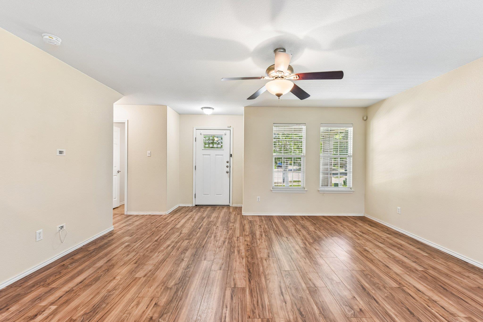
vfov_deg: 77.3
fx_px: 201
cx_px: 242
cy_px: 161
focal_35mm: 15
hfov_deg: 100.4
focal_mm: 15
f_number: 8
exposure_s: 1/15
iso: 220
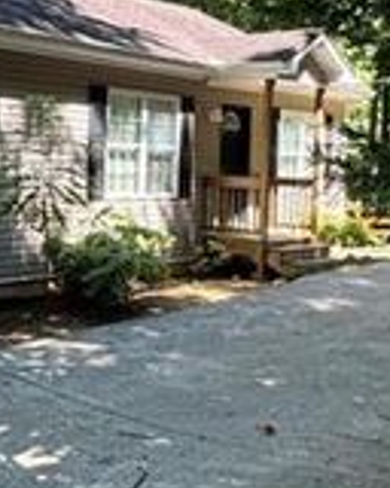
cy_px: 181
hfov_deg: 25.3
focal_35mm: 57
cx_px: -6
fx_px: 822
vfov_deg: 32.9
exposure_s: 1/124
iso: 40
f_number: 2.2
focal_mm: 2.22
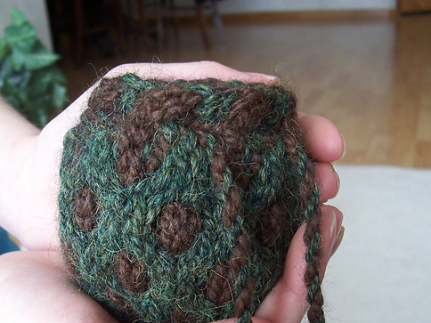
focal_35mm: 45
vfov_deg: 31.9
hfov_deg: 42.0
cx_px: 188
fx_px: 560
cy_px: 213
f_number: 2.7
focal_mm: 5.6
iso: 80
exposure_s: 1/45
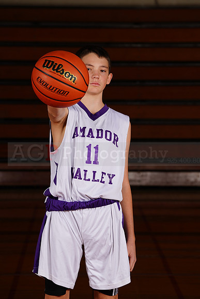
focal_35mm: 203
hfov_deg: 6.8
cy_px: 150
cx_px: 100
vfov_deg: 10.1
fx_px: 1691
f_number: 9
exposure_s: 1/200
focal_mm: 203
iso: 200
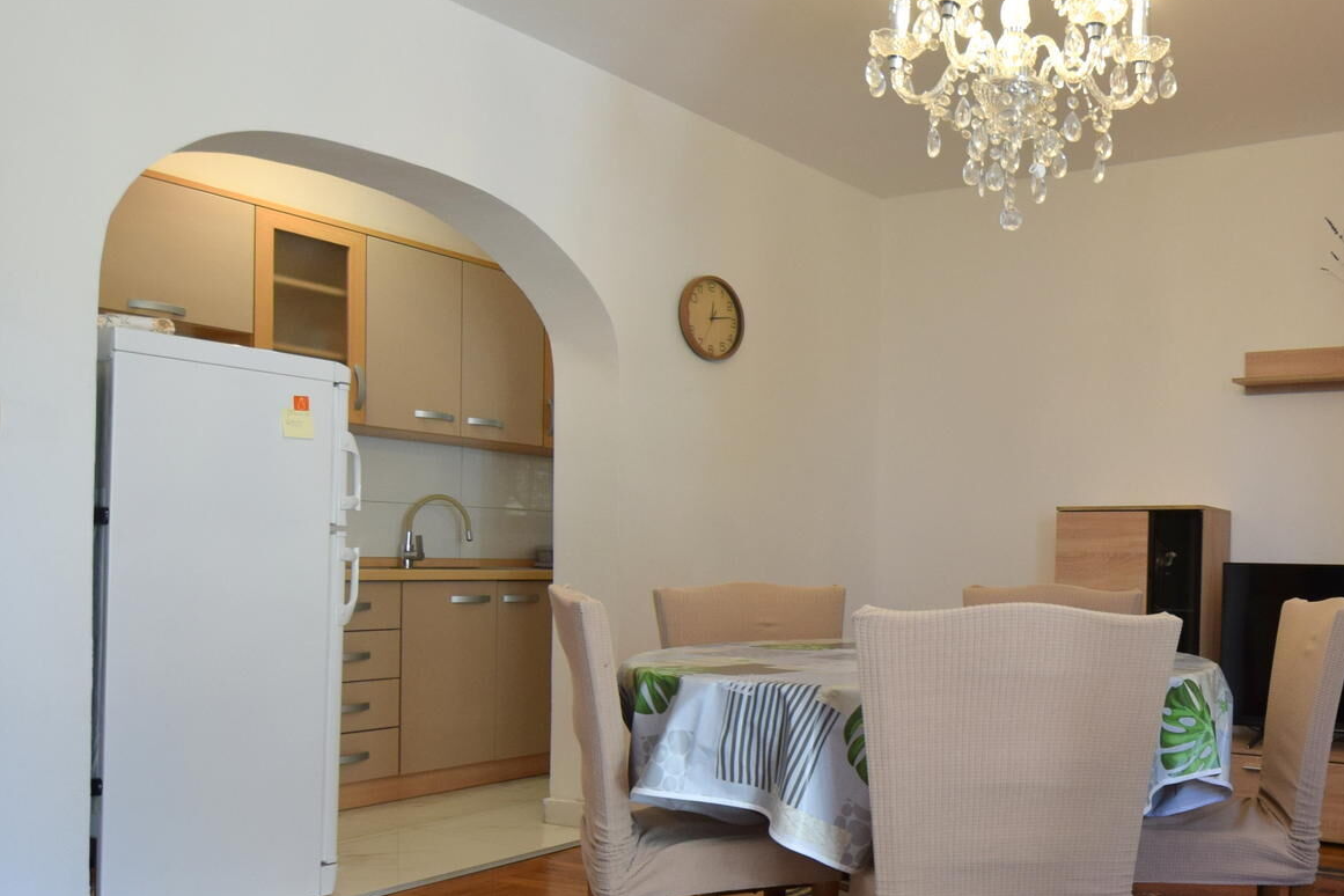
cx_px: 1073
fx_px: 1157
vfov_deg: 42.2
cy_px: 520
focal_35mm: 31
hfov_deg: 56.0
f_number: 4.5
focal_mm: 10
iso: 400
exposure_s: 1/80
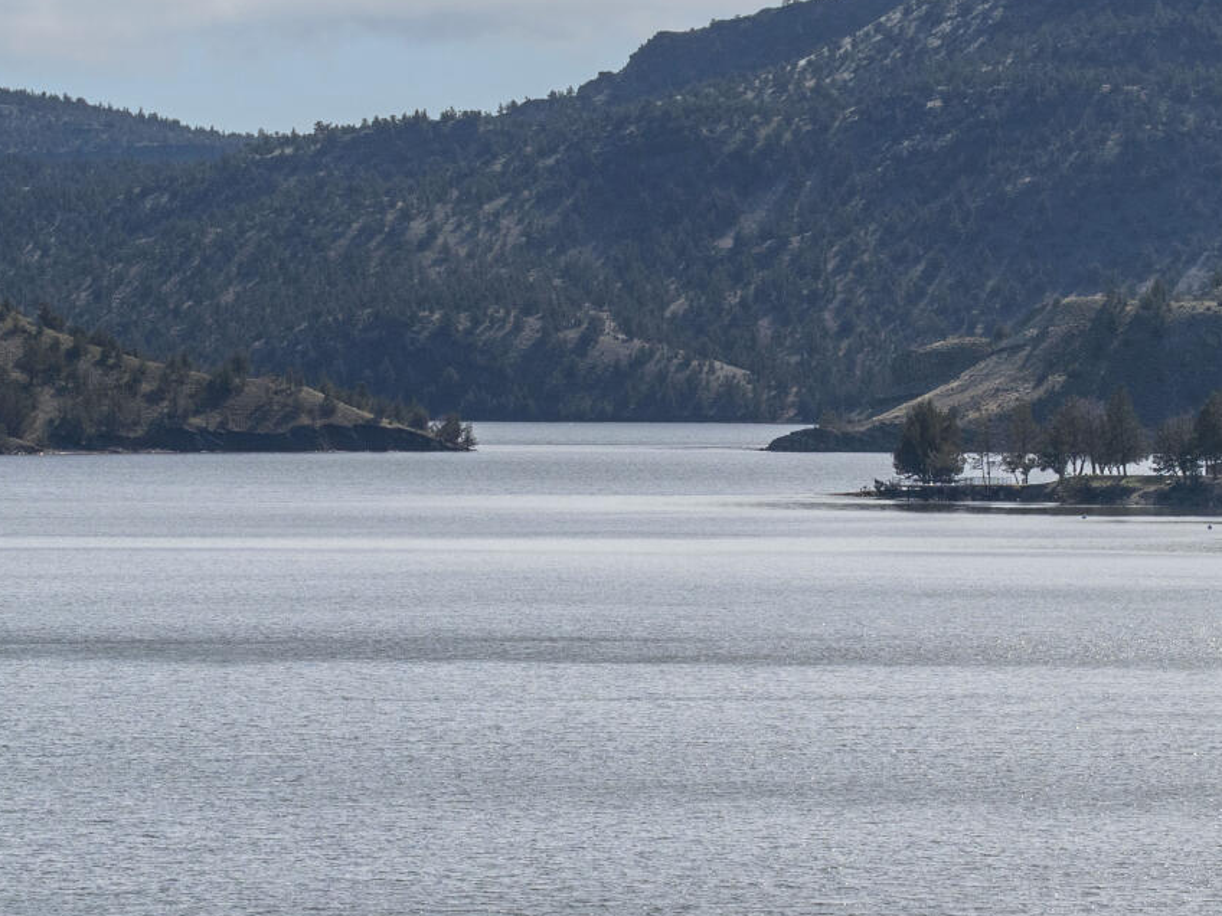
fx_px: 9849
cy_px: 511
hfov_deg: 7.1
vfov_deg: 5.3
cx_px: 725
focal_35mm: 279
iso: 200
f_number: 11
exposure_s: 1/640
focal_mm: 82
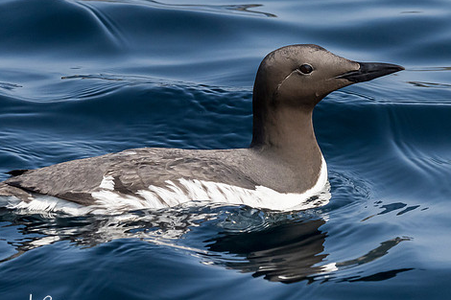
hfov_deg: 1.9
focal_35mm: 1092
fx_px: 13675
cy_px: 111
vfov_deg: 1.3
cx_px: 247
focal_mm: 300
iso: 400
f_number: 7.1
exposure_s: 1/2500
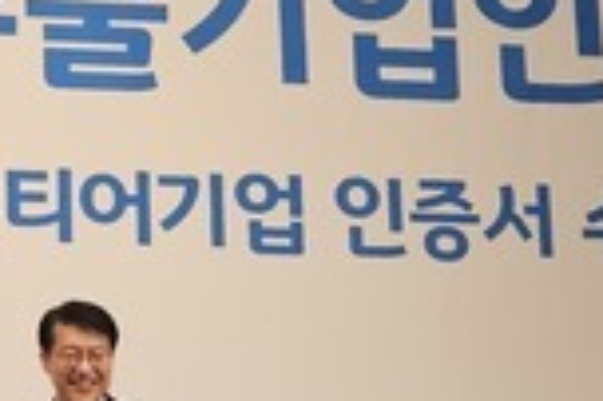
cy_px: 224
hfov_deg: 18.0
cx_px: -56
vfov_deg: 12.4
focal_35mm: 110
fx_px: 1840
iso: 160
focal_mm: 5.4
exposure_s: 1/120
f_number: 1.8
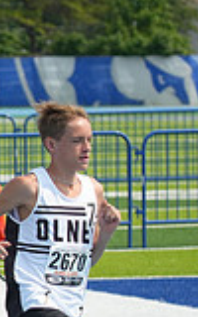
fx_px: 4153
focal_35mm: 481
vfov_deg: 4.4
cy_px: 235
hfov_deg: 2.7
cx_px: -319
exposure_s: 1/3200
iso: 500
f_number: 5.6
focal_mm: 130
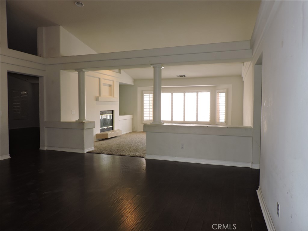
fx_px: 214
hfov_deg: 71.6
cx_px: 154
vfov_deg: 56.8
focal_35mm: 24
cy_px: 116
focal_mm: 4.3
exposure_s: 1/40
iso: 125
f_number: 3
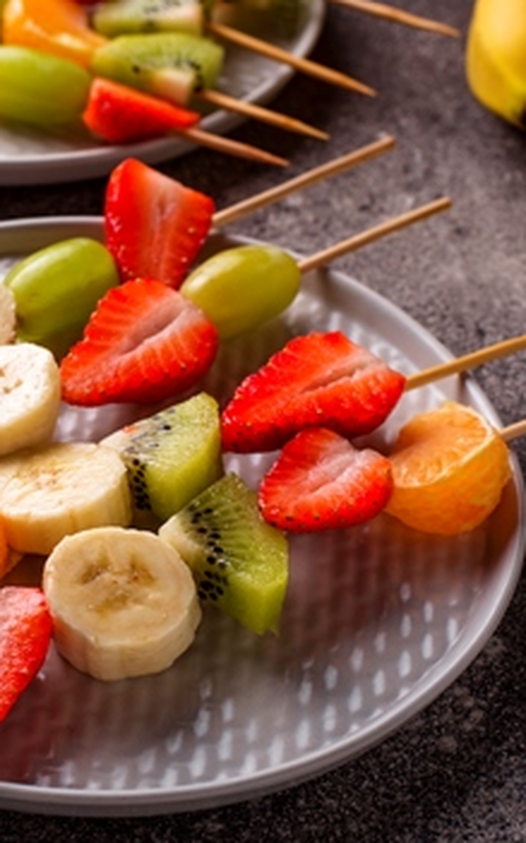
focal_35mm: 87
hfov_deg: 14.7
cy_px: 408
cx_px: -4
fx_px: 1998
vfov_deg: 23.8
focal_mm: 50
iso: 100
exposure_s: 1/125
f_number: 9
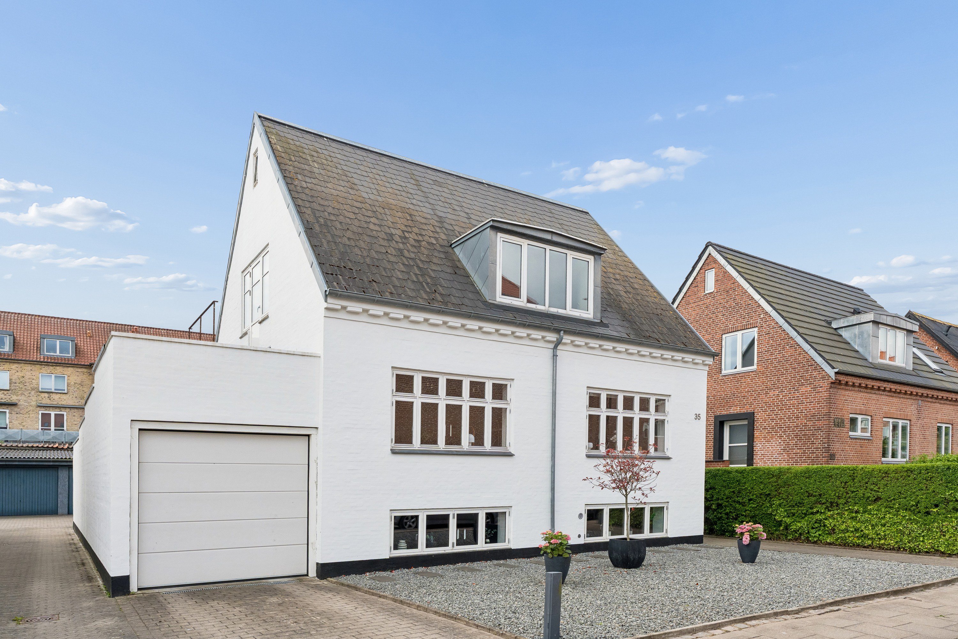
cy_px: 320
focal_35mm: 22
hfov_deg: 78.6
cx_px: 479
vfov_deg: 57.2
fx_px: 585
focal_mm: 22
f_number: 11
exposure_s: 1/640
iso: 800
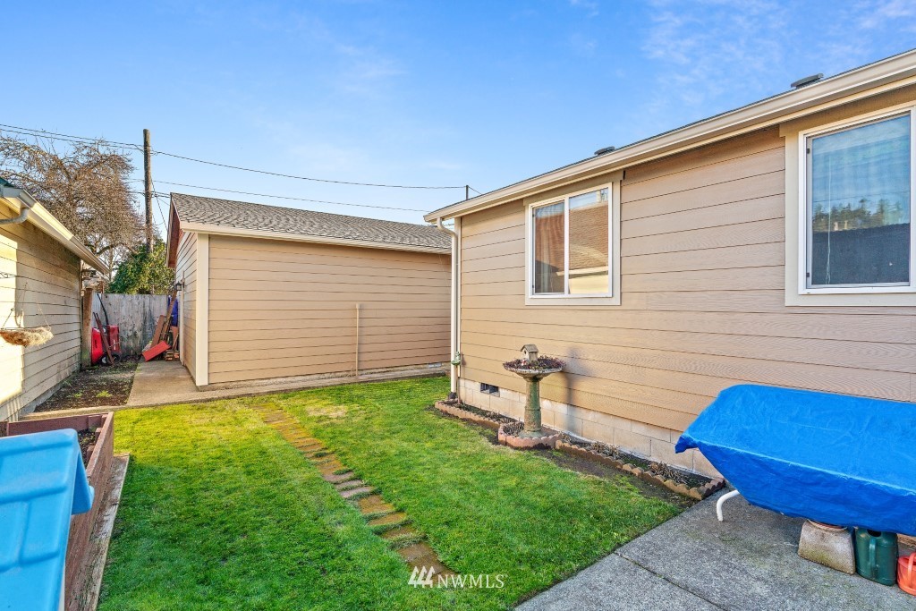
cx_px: 458
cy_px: 306
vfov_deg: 73.8
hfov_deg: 96.7
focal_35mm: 16
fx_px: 407
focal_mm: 16
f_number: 8
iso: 320
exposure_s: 1/6
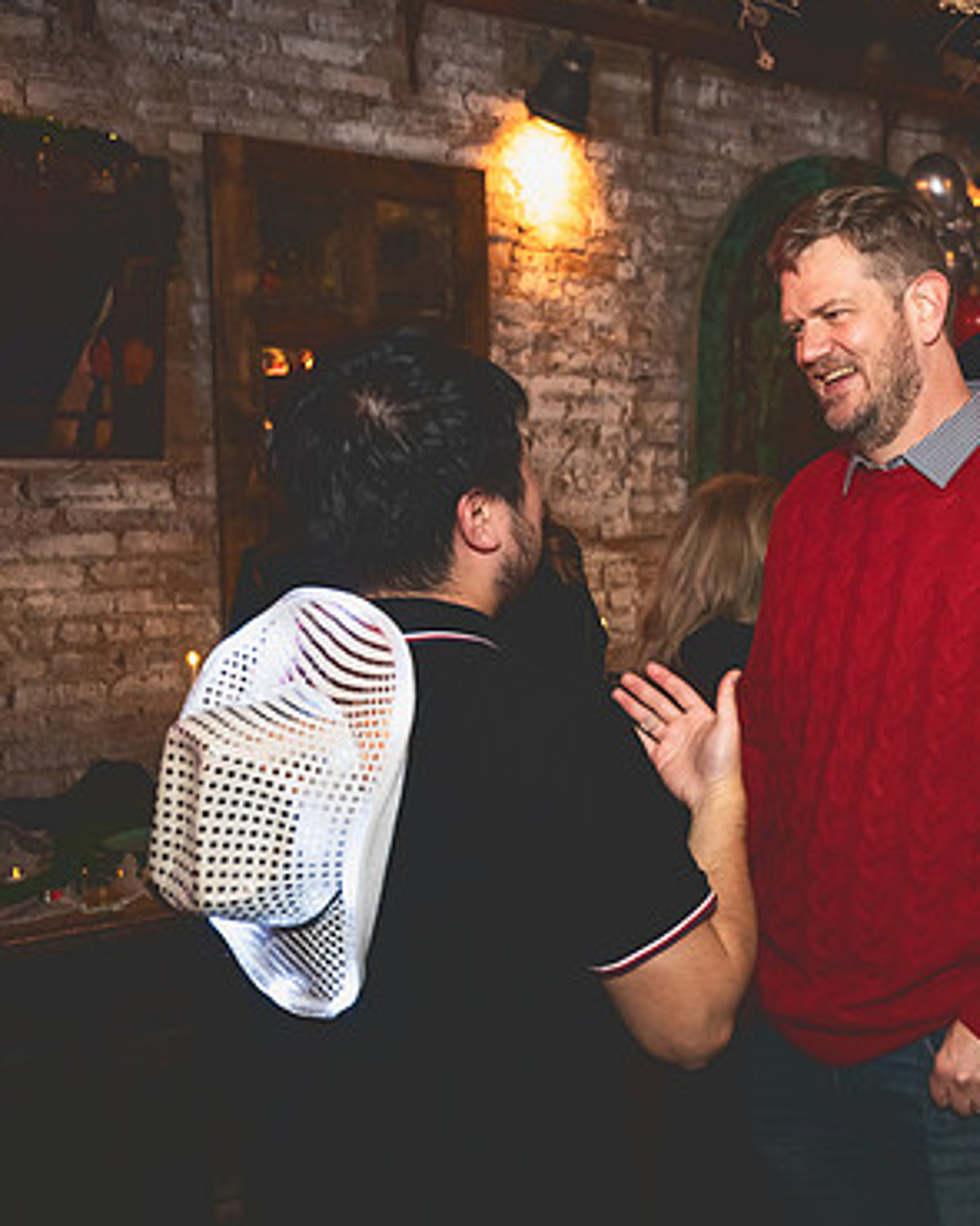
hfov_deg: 34.5
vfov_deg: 44.8
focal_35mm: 41
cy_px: 606
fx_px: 1487
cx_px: 874
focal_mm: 27
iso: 3200
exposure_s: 1/100
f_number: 3.2
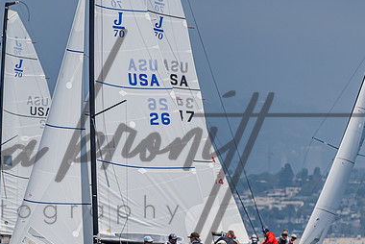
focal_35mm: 714
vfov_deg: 1.9
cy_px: 219
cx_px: 181
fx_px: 7244
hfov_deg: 2.9
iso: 400
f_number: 6.3
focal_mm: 300
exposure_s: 1/2500
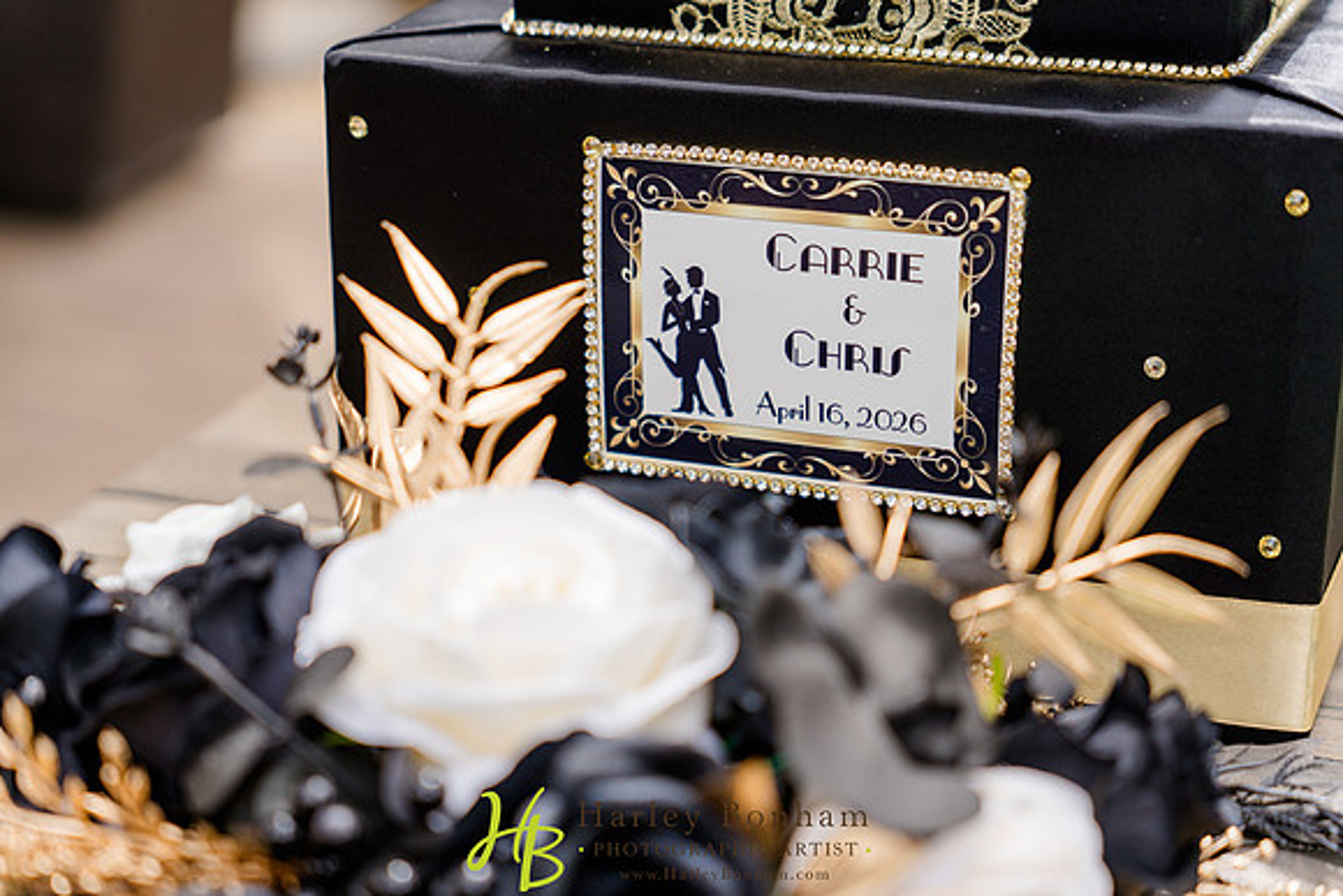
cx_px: 672
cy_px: 448
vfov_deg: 19.5
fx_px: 2612
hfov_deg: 28.8
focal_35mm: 70
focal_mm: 70
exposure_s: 1/800
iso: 200
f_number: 2.8
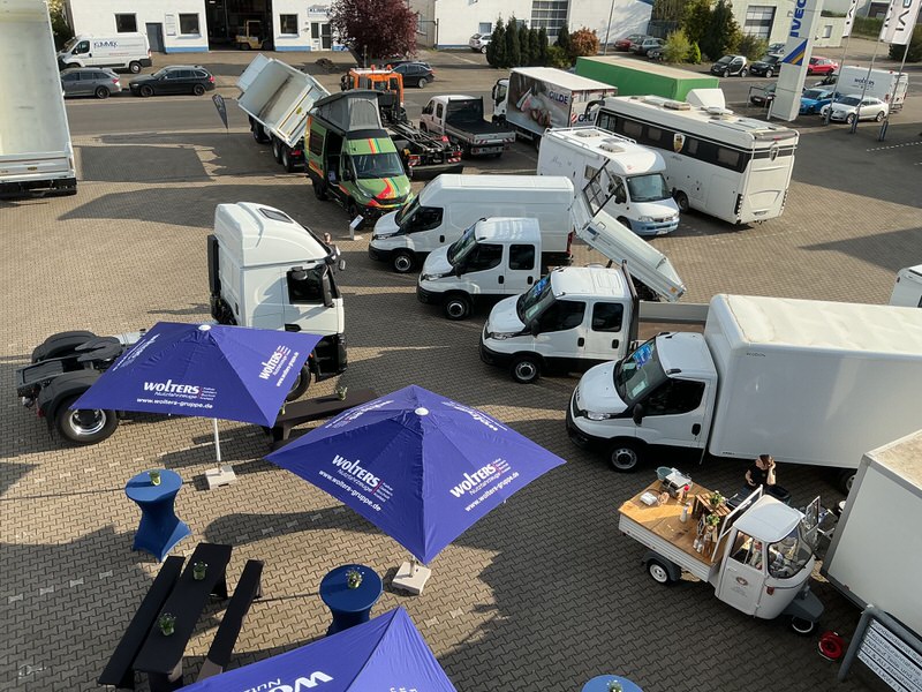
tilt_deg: -28.0
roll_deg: -4.4
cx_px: 461
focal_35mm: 29
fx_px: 772
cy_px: 346
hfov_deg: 61.7
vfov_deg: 48.2
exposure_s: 1/929
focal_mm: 3
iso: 25
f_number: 1.8
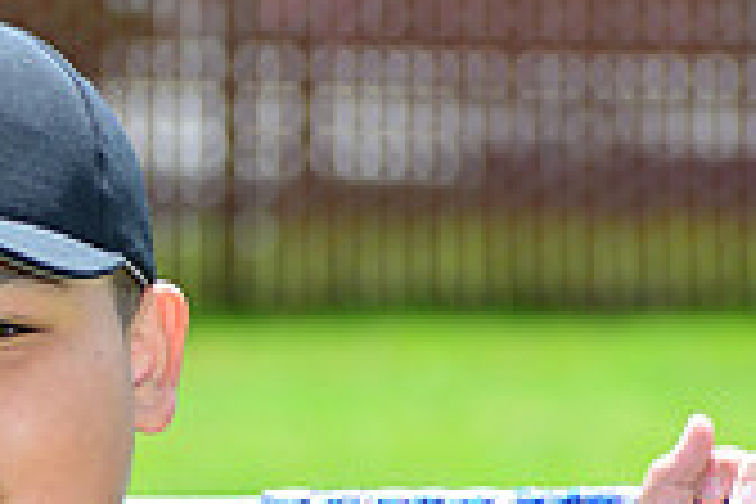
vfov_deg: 2.7
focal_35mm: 500
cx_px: -45
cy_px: 718
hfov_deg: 4.1
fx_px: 10499
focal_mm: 145
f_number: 8
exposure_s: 1/200
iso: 200
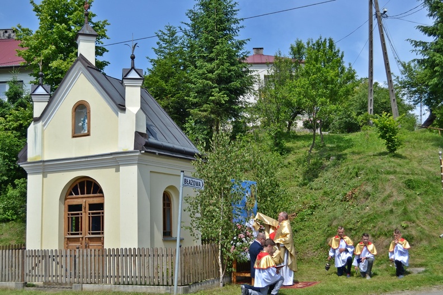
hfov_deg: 46.4
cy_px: 148
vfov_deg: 31.9
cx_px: 222
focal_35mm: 42
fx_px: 517
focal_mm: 28
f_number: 5
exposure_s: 1/1250
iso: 200
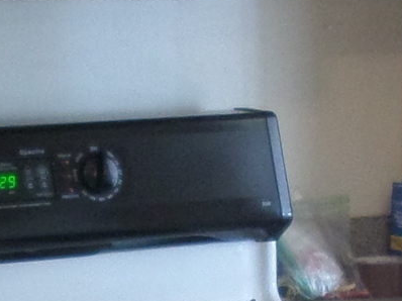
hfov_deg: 10.2
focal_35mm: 193
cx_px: 296
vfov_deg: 7.7
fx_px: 2240
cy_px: 163
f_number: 2.5
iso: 160
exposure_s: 1/30
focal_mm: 4.5
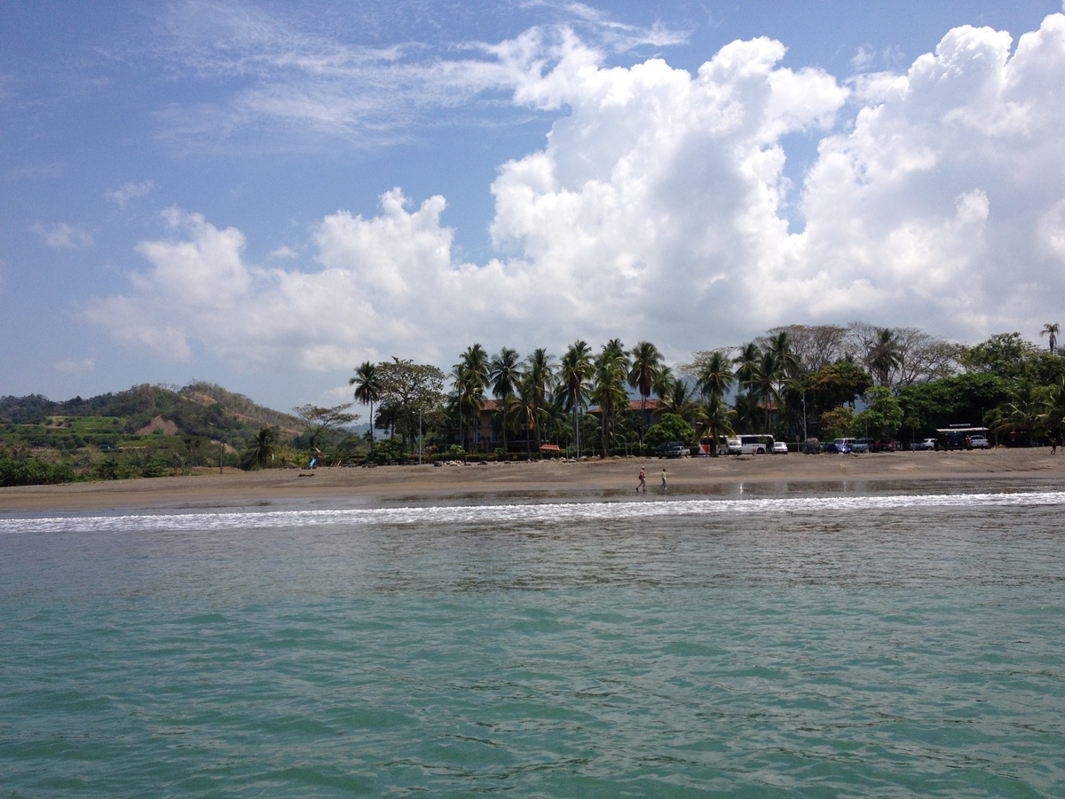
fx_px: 1077
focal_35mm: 35
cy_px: 400
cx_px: 532
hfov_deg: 52.6
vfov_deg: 40.7
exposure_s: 1/3067
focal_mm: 4.28
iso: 50
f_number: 2.4
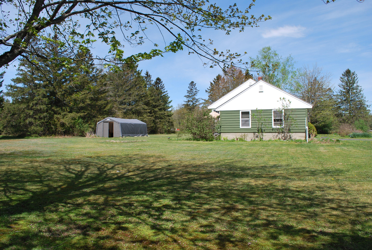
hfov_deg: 67.3
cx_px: 186
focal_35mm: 27
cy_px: 125
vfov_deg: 48.1
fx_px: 280
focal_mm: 18
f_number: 8
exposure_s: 1/250
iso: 100
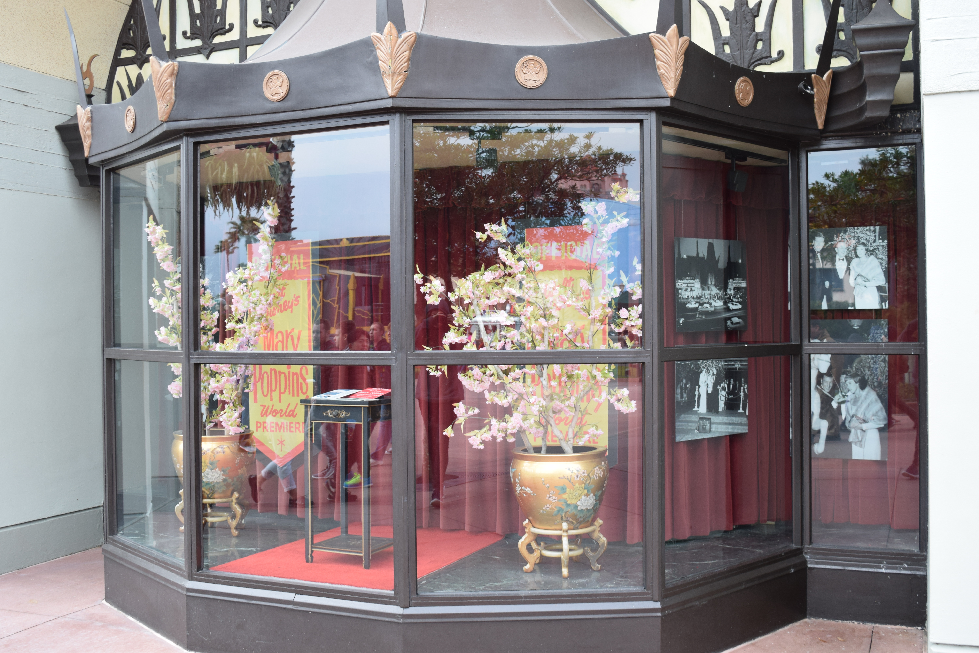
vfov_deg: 35.5
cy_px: 326
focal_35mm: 38
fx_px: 1020
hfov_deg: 51.3
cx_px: 490
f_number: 6.3
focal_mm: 25
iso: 400
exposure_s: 1/160
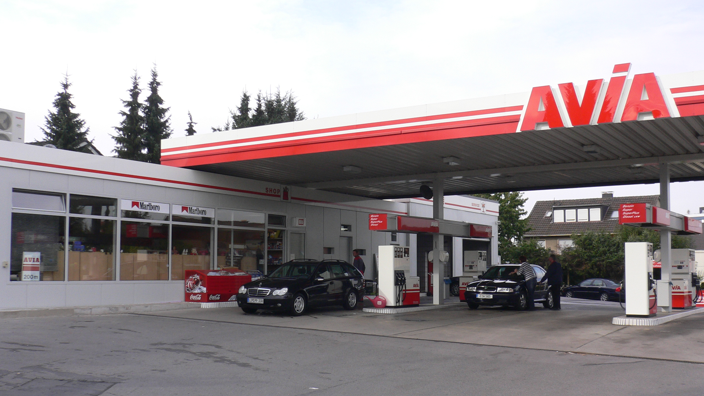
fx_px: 728
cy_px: 216
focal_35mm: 39
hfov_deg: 51.6
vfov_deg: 30.4
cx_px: 351
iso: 80
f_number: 5.6
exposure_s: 1/125
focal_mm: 5.8
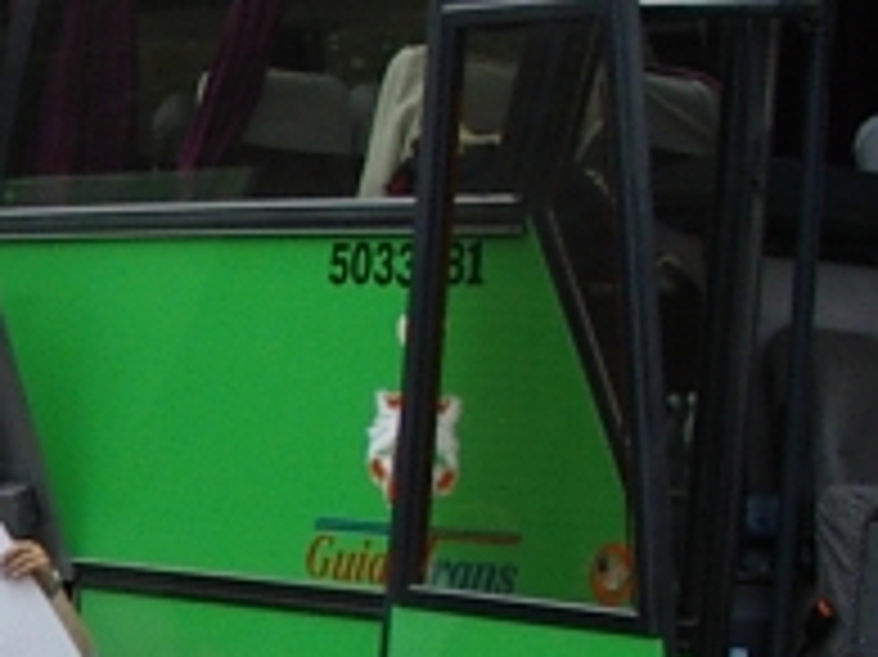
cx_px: -828
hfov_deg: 11.5
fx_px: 3954
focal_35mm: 156
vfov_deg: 9.4
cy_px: 716
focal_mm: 5.8
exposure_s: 1/250
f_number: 4.8
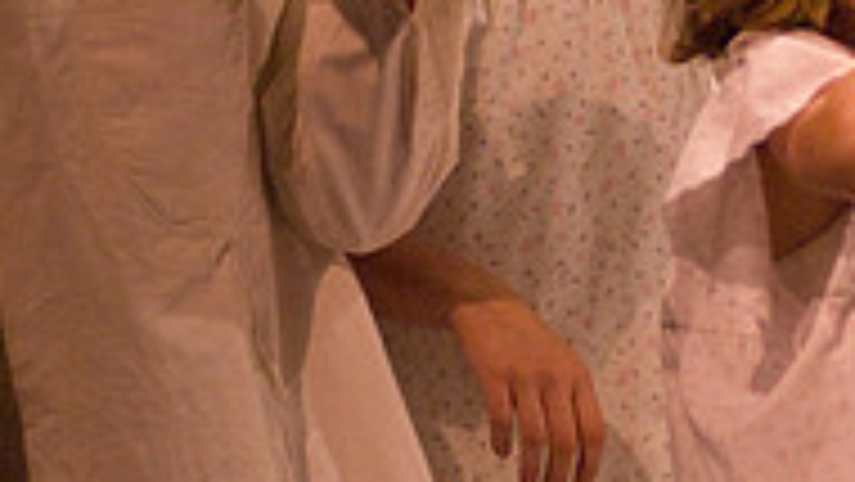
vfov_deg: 2.3
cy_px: -131
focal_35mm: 528
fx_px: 11974
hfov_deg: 4.1
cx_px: 1008
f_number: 2.8
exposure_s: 1/125
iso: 1600
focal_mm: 110
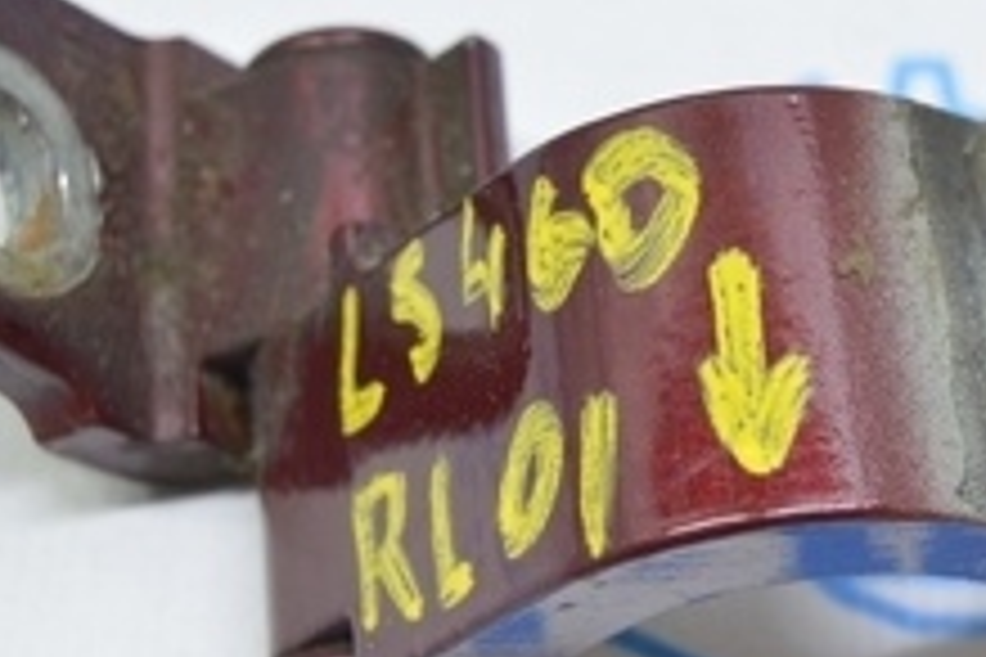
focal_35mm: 105
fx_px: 2876
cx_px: 711
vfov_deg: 13.0
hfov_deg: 19.4
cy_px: 286
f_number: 4
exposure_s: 1/50
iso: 400
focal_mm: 24
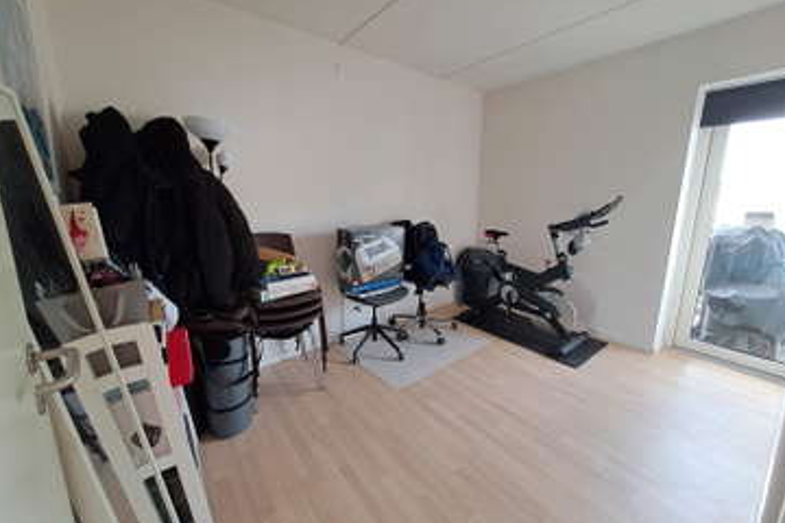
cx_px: 387
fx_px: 305
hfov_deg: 104.2
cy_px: 264
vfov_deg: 81.2
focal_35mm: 14
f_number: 2.2
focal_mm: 1.42
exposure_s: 1/50
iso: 64
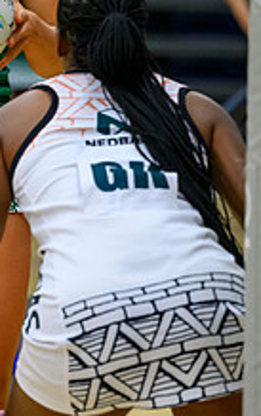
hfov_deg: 2.2
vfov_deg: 3.5
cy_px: 6
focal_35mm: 601
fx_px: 6835
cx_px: -131
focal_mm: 175
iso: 4000
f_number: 3.2
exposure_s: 1/1000
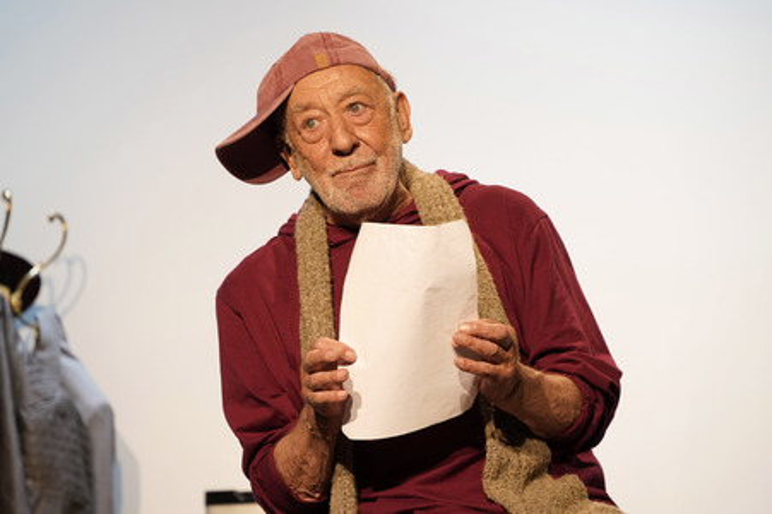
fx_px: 4286
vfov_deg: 6.9
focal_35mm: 200
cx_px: 386
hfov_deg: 10.3
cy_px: 257
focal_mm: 200
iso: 2000
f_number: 5.6
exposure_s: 1/200
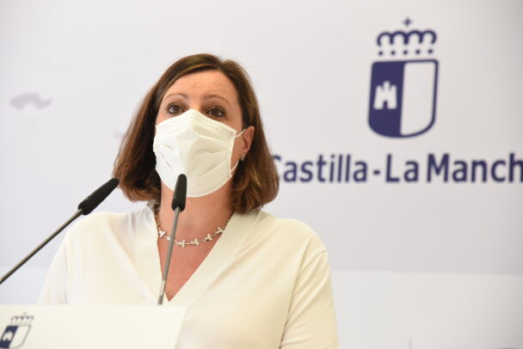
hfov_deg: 18.6
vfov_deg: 12.5
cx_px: 262
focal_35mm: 110
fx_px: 1599
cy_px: 174
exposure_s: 1/200
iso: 1000
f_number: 5.6
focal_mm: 110
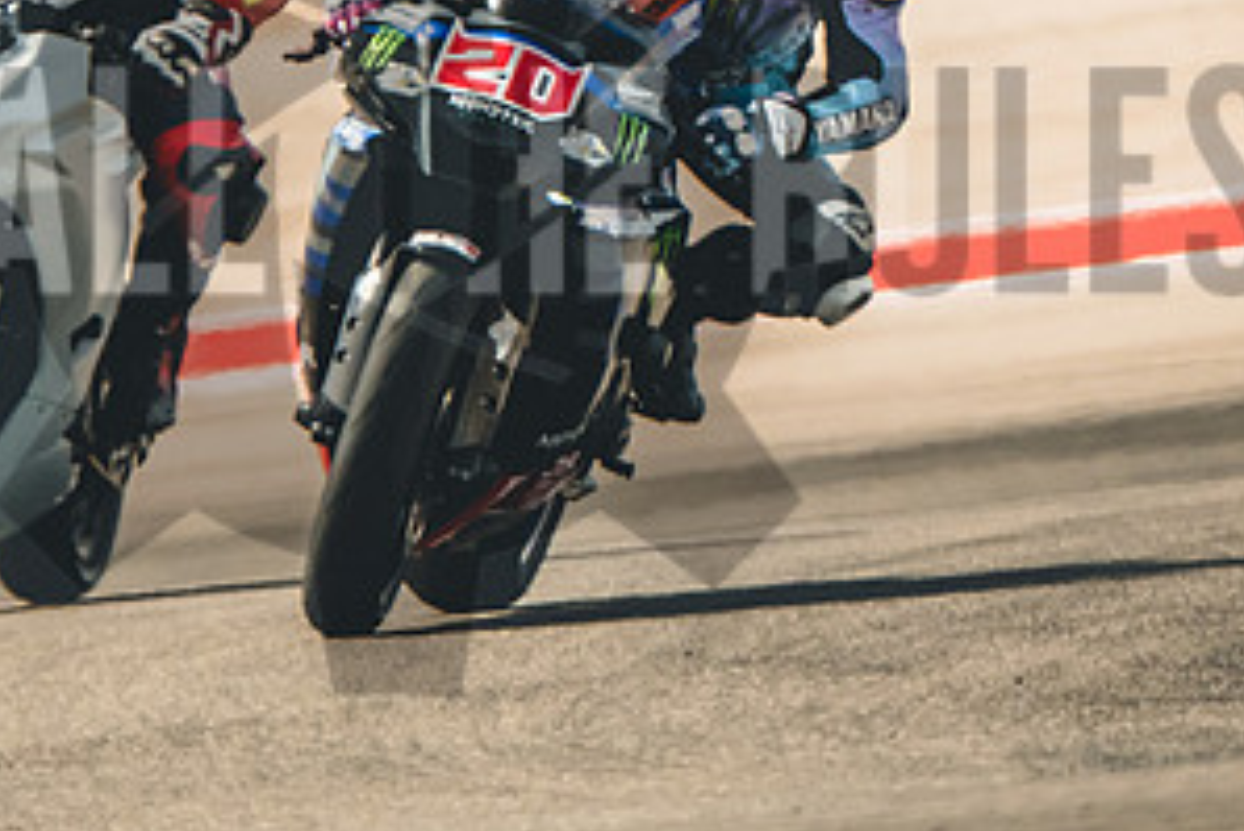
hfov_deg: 1.3
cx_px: 763
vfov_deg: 0.9
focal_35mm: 1535
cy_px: 187
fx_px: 53066
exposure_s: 1/1600
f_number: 5.6
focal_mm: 400
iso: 800
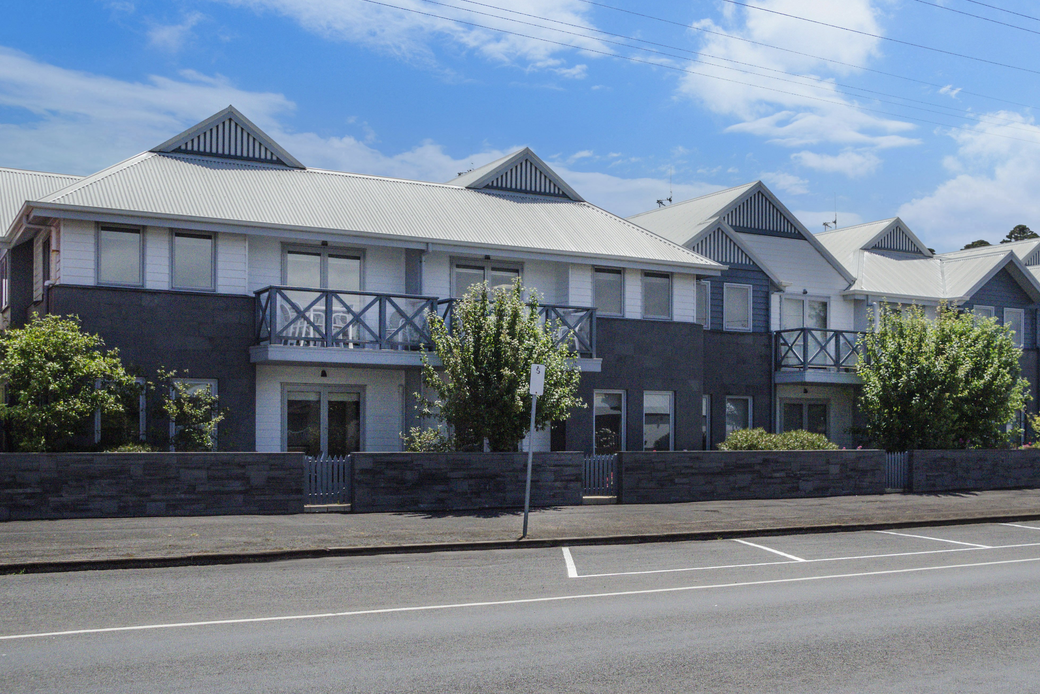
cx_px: 613
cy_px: 326
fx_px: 1145
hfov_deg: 48.6
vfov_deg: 33.7
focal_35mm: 40
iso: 800
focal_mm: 21
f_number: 8
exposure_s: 1/8000
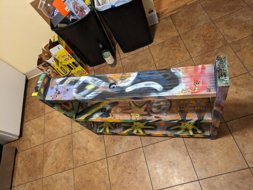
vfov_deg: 54.9
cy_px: 95
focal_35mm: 25
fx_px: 183
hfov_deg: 69.4
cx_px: 126
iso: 321
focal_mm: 5.43
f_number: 1.89
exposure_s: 1/30
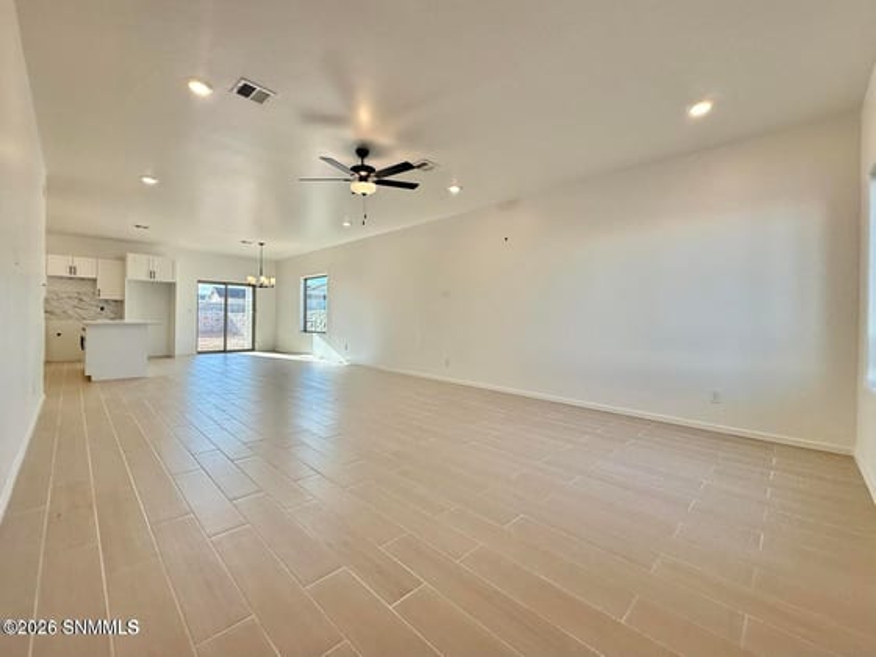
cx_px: 438
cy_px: 328
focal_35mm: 14
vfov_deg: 85.7
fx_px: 354
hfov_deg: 102.1
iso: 64
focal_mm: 2.22
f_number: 2.2
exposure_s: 1/271
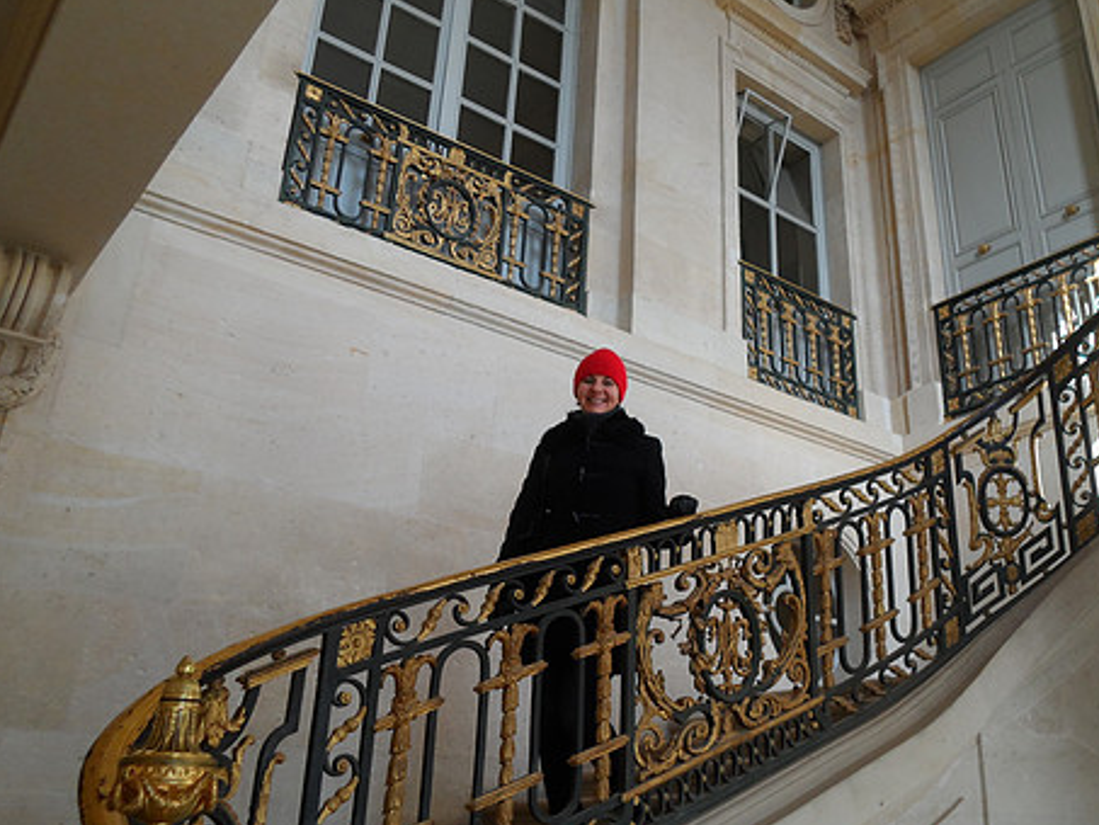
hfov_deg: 56.1
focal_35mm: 32
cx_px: 691
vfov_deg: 44.1
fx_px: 1016
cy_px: 380
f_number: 2.5
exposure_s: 1/125
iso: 80
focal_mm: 4.5
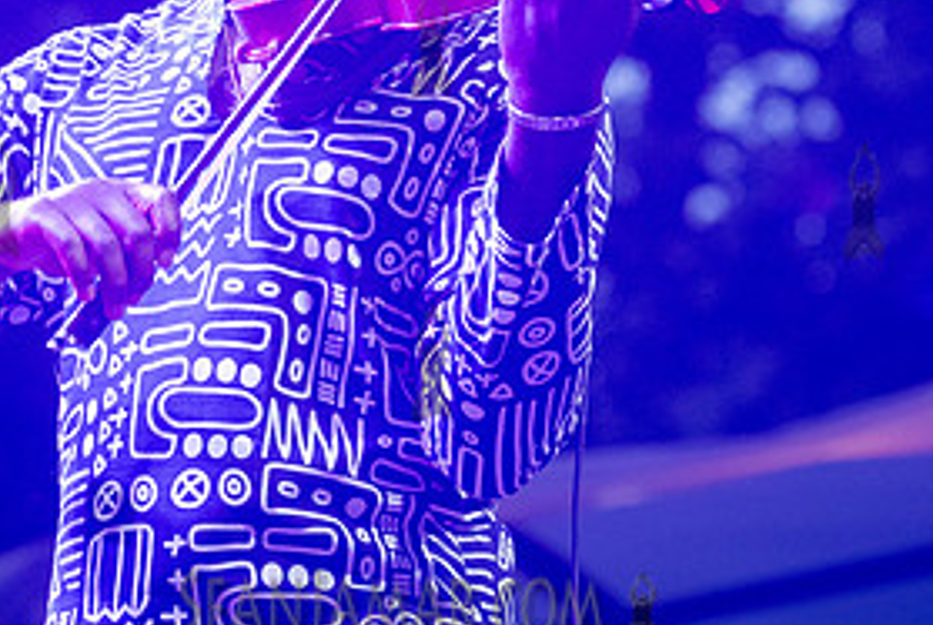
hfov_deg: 8.4
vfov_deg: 5.6
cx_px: 364
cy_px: -41
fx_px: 6360
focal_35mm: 245
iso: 4000
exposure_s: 1/500
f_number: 4
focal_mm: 105
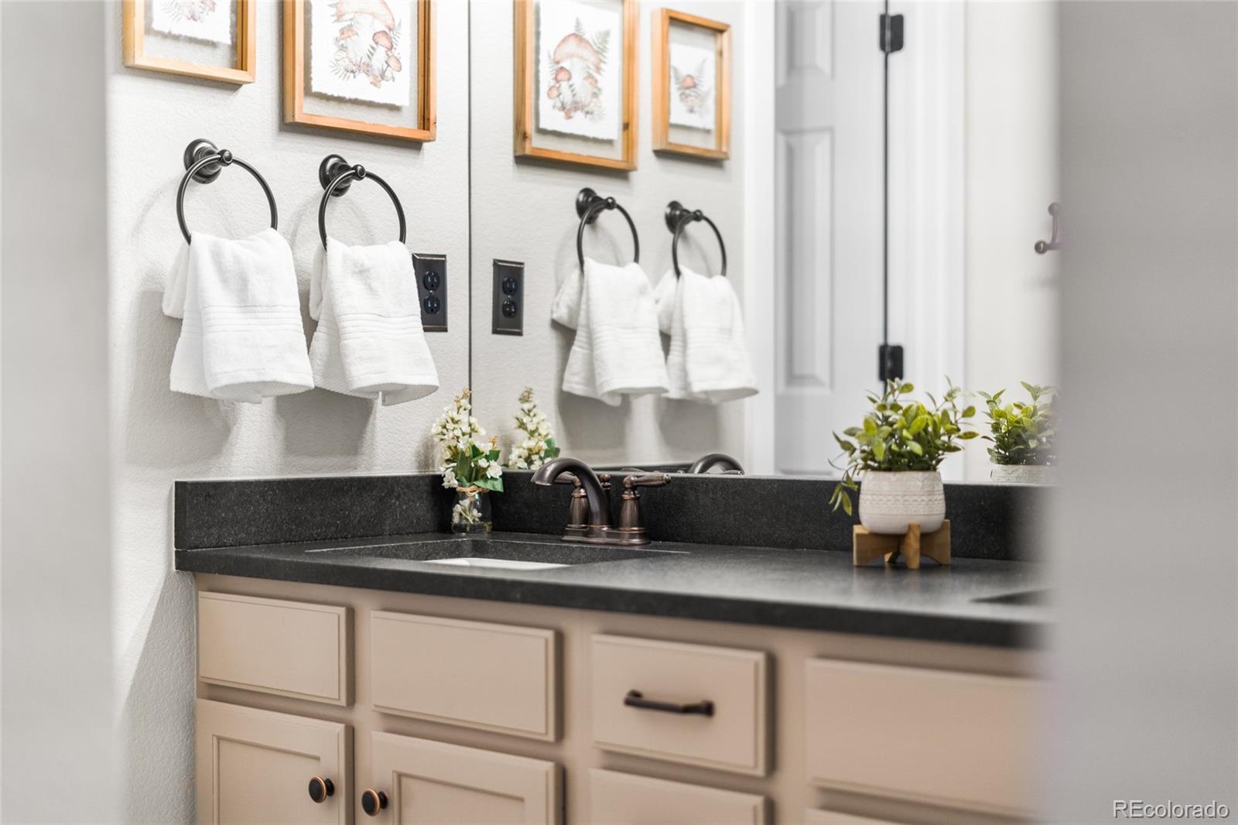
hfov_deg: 39.6
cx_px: 619
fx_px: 1719
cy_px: 412
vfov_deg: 27.0
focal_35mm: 50
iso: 500
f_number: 1.8
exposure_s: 1/100
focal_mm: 50
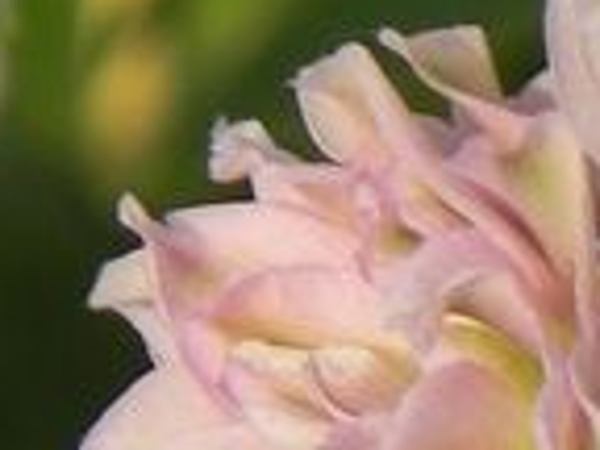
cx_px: 1025
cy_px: 783
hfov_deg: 1.1
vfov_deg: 0.8
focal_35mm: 1870
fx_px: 32413
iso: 160
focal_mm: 59.9
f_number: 5
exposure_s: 1/320
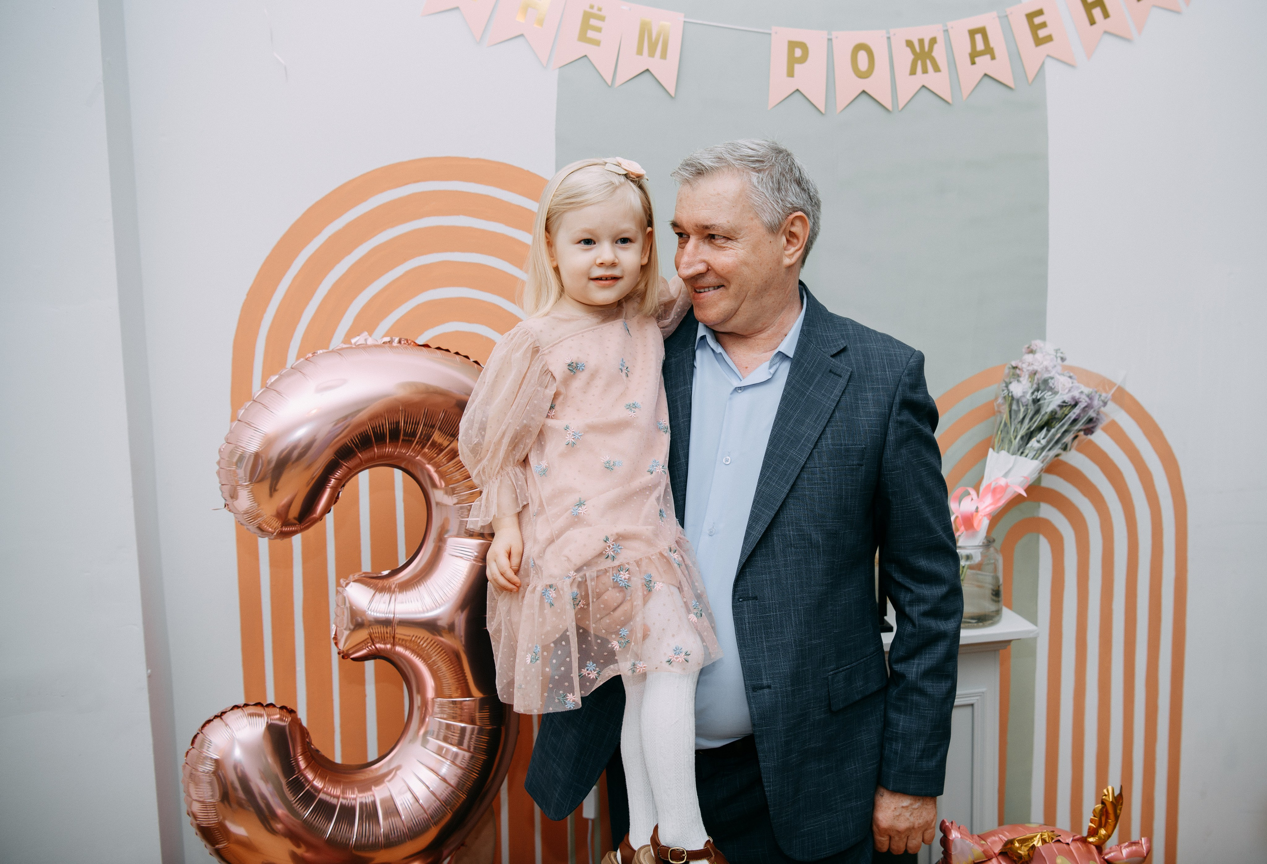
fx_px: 1247
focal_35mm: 35
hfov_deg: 53.7
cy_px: 381
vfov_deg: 38.2
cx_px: 724
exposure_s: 1/200
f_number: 3.5
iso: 160
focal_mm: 31
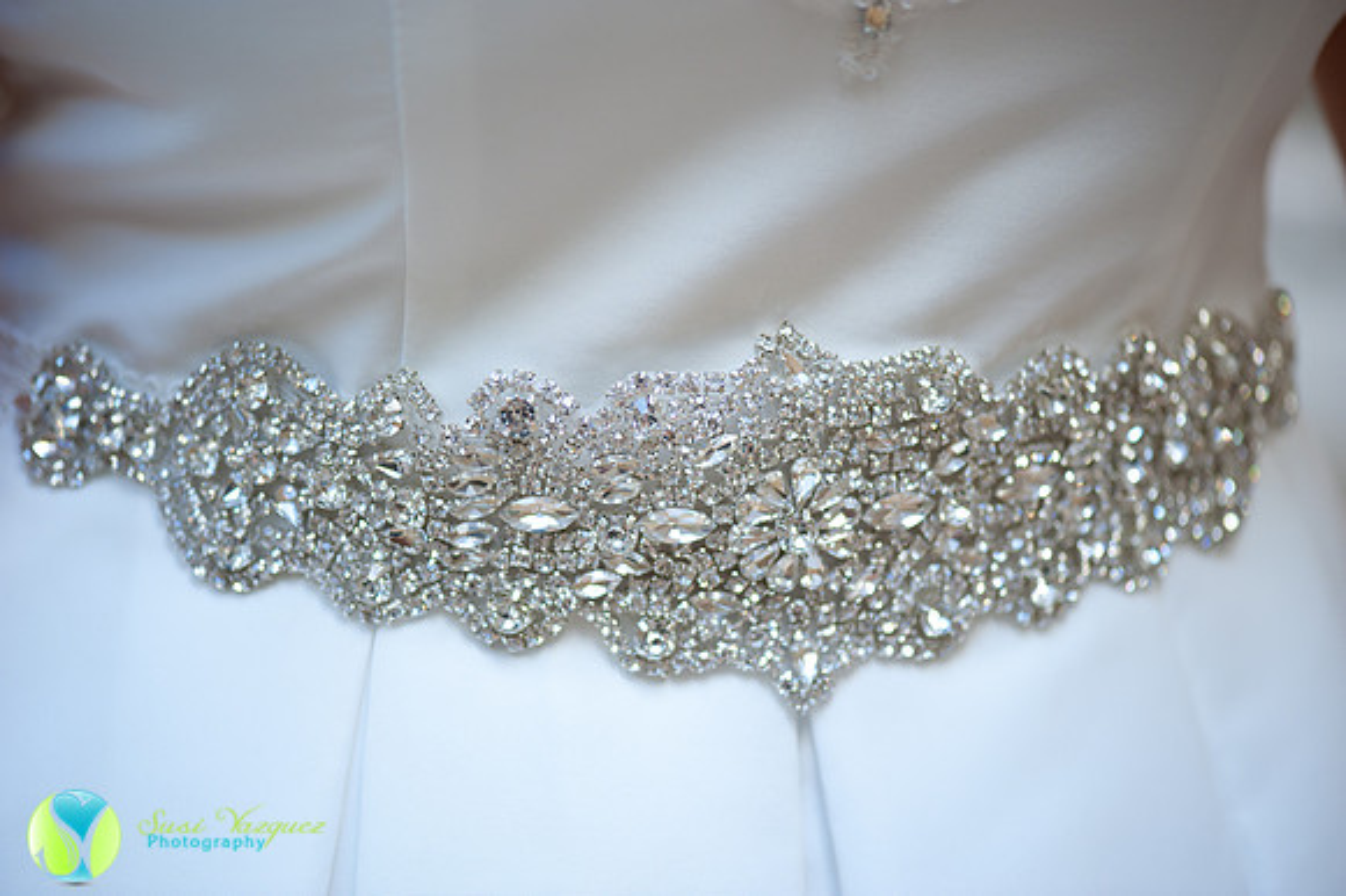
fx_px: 3923
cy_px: 448
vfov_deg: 13.0
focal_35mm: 105
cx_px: 673
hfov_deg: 19.5
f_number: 3
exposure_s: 1/160
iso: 800
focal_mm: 105
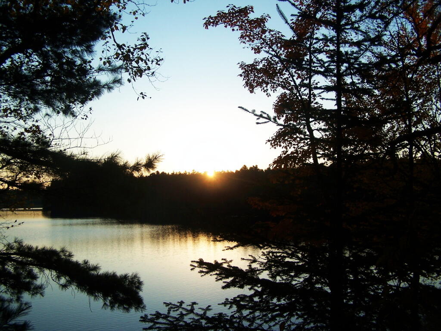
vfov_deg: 37.7
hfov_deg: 49.0
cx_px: 220
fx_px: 484
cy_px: 166
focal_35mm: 38
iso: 80
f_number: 2.8
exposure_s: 1/800
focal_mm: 6.3
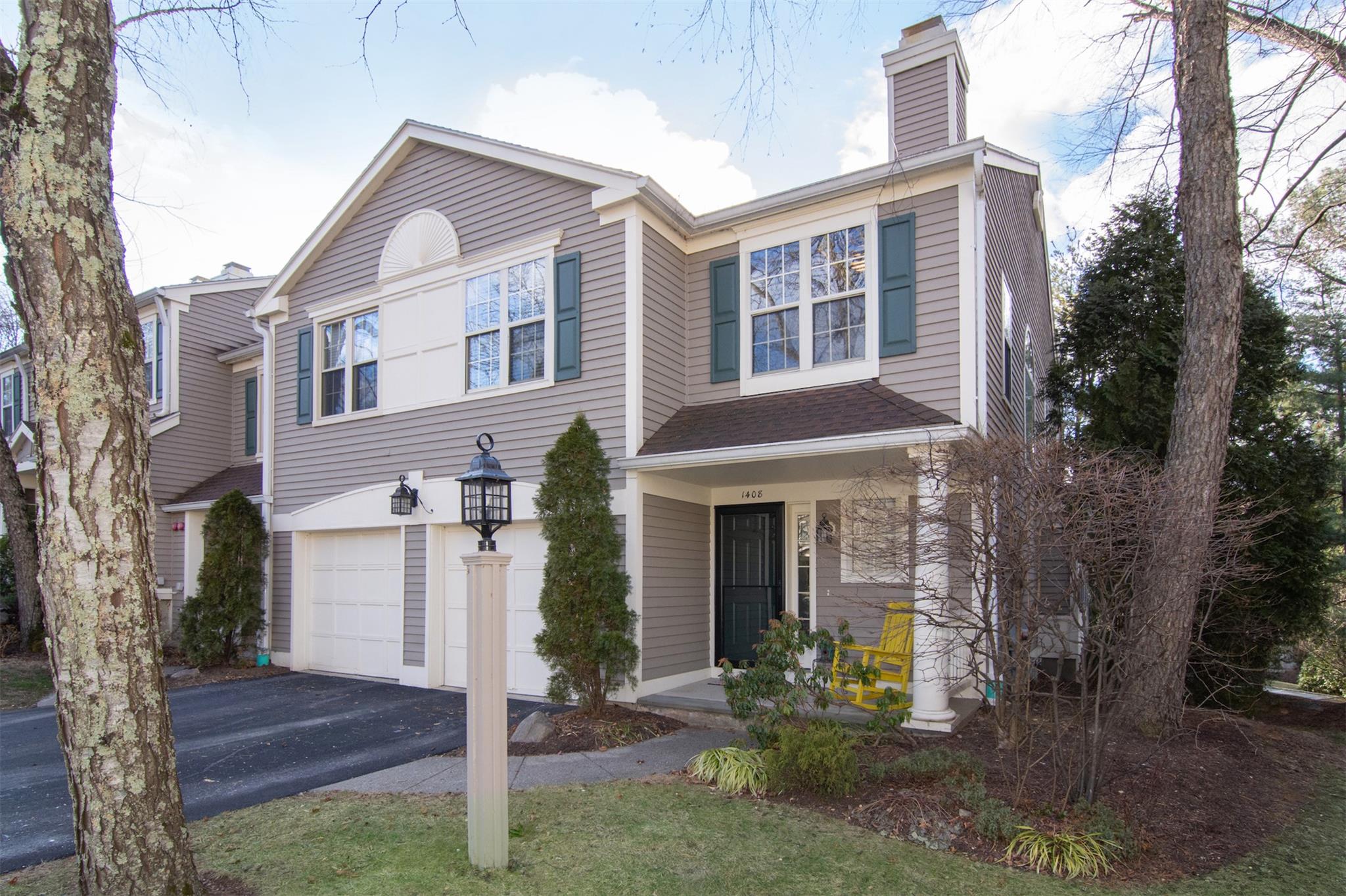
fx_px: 617
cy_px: 448
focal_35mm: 16
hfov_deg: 95.0
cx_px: 673
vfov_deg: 72.0
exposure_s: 1/200
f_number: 10
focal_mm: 11
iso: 800
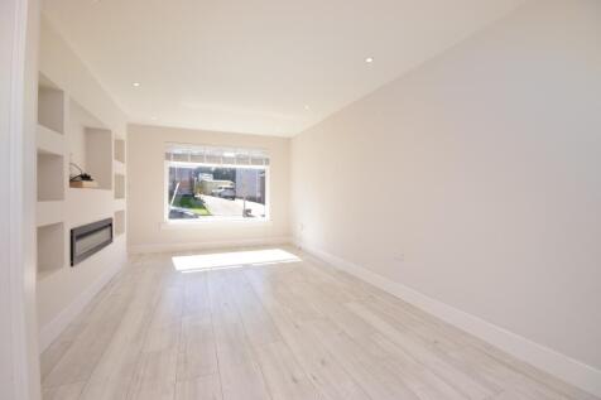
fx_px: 250
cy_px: 200
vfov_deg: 77.3
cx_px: 300
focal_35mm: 15
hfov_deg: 100.4
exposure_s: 1/160
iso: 800
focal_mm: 10
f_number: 14
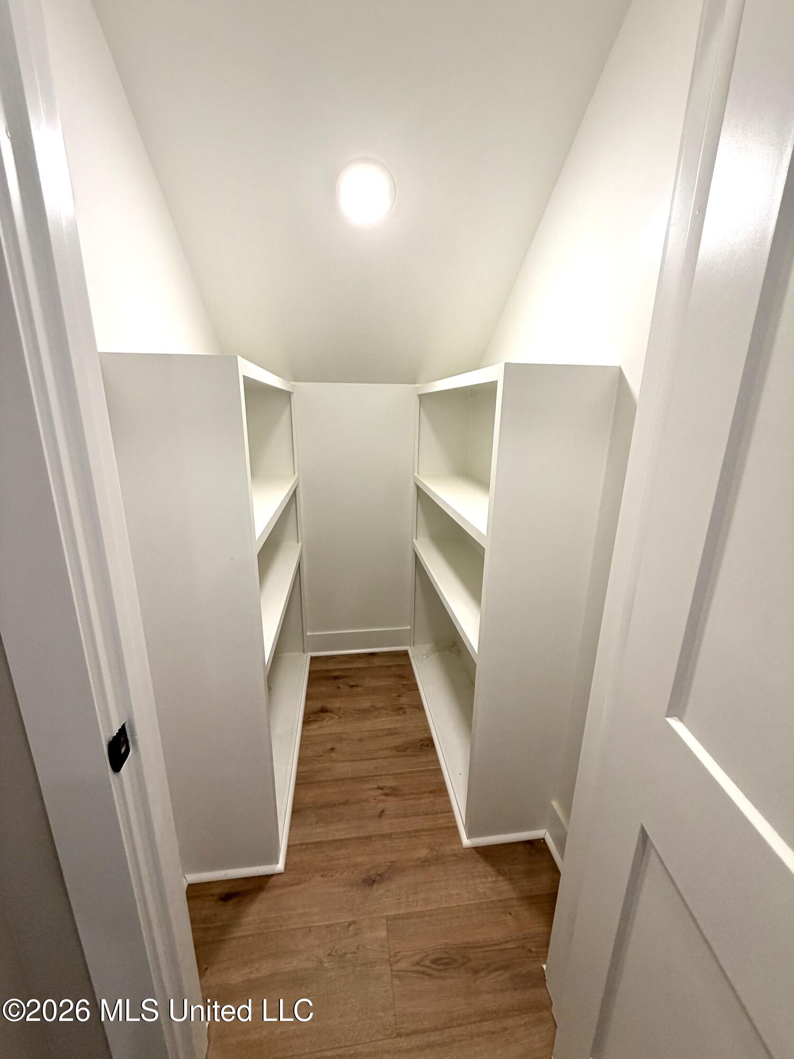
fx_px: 428
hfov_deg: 85.7
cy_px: 530
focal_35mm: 14
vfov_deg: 102.1
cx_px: 397
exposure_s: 1/120
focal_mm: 2.22
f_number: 2.2
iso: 160
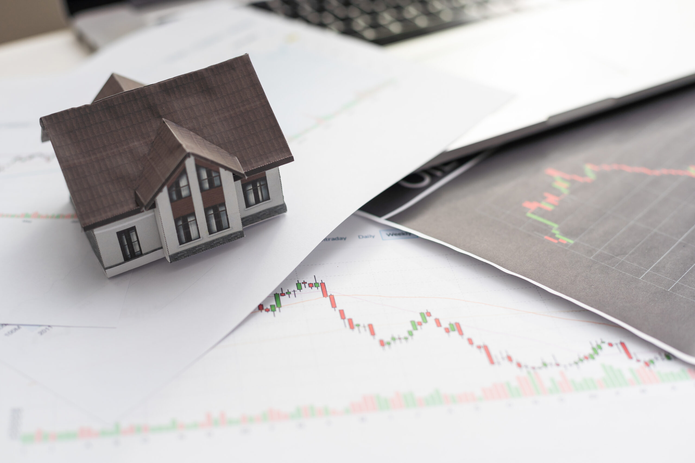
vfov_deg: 27.0
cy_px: 232
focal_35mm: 50
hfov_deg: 39.6
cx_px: 348
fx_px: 965
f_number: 3.2
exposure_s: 1/100
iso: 100
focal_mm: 50
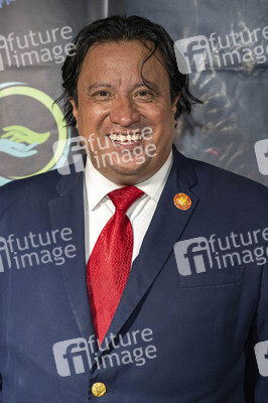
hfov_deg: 16.6
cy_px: 202
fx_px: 917
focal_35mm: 82
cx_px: 134
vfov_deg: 24.8
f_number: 5.6
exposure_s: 1/200
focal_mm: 82
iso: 800
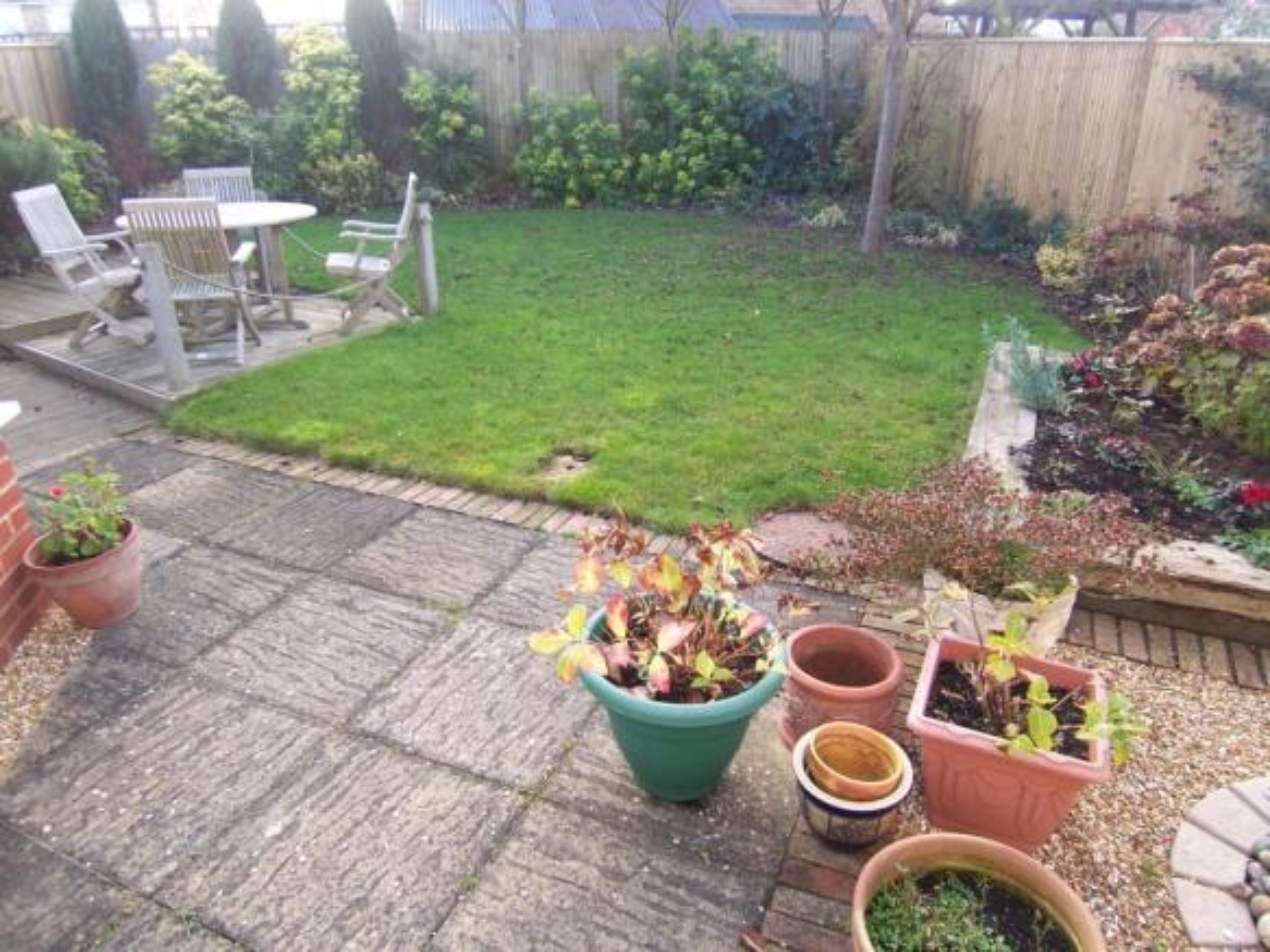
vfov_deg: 58.9
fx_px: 844
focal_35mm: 23
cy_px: 476
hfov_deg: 73.9
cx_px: 635
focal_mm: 3.8
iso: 64
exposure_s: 1/40
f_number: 2.8
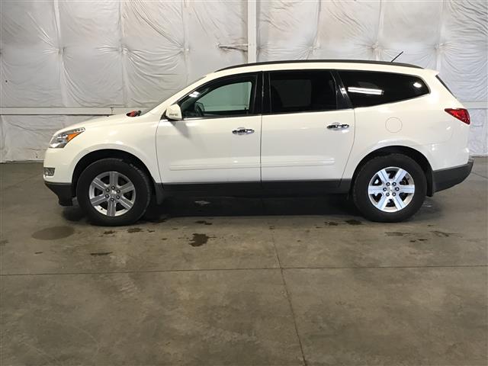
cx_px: 244
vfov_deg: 45.4
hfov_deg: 58.4
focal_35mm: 31
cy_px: 183
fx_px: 437
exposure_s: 1/30
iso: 50
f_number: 2.4
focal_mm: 3.3
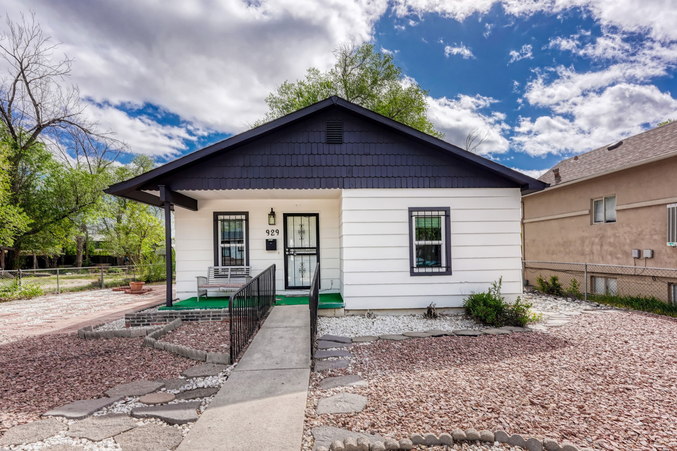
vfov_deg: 81.2
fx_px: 263
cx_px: 338
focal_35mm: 14
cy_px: 226
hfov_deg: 104.3
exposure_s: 1/200
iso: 400
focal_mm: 14
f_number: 8
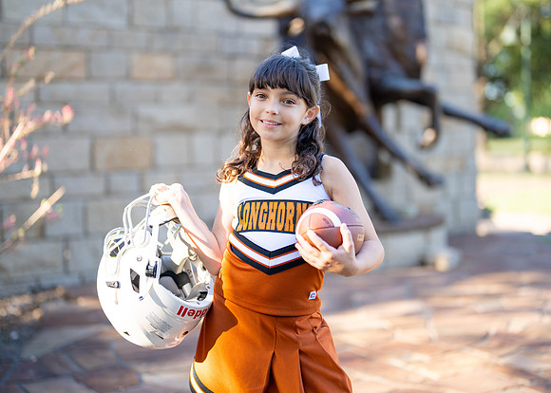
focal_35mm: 57
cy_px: 185
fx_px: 898
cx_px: 286
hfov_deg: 34.1
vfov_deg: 24.7
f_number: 1.2
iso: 125
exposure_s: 1/800
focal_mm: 50
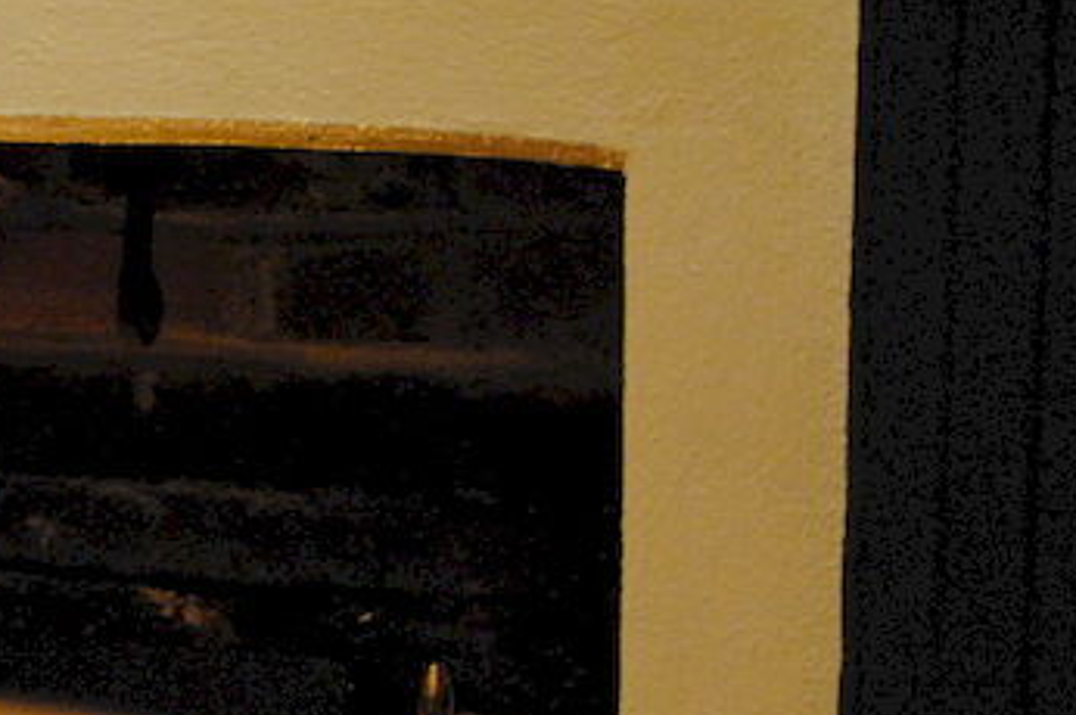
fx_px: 4151
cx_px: -31
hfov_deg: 14.5
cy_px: 807
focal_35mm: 139
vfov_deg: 9.7
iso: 1600
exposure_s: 1/10
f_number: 4.8
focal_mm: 32
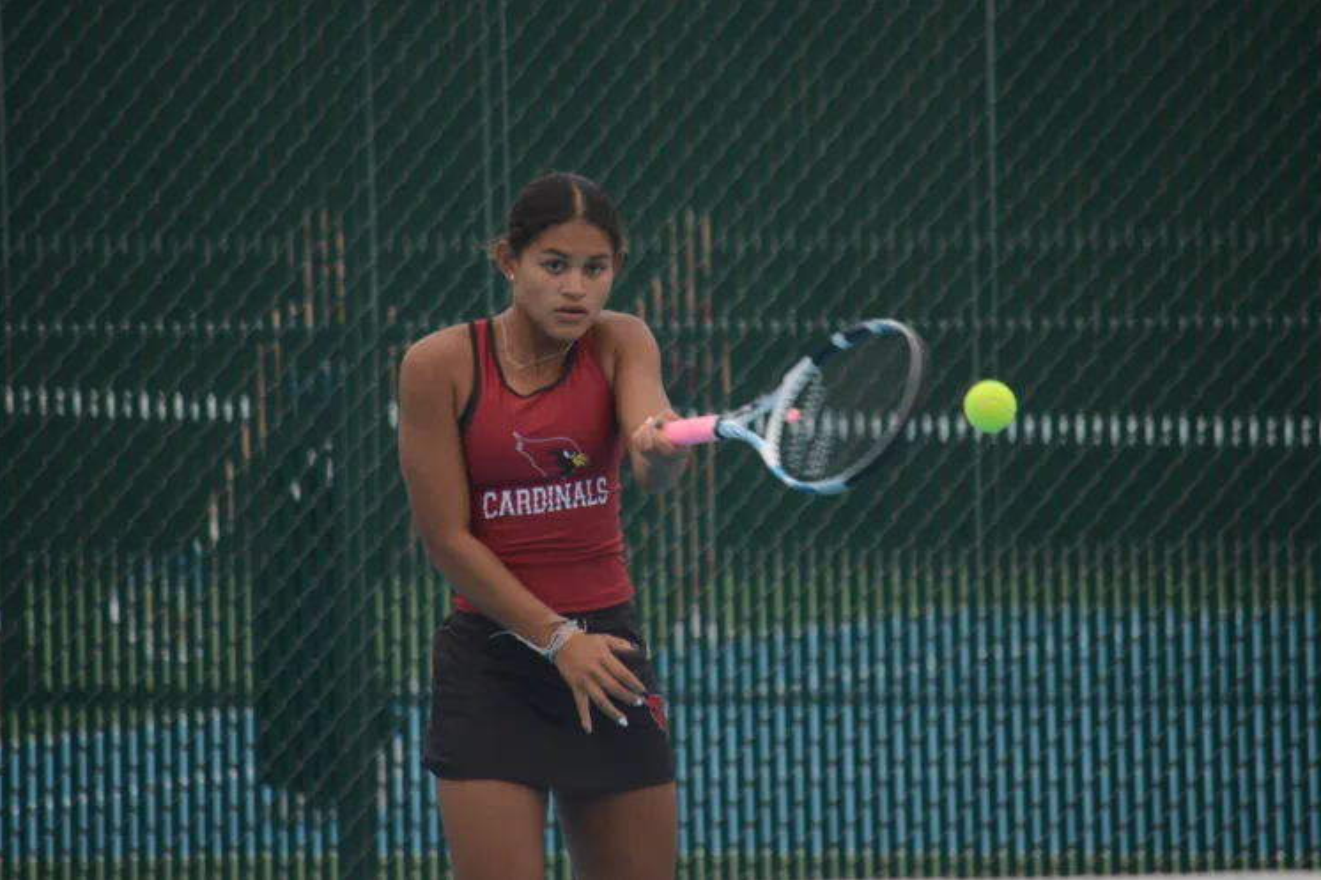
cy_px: 441
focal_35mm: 423
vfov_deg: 3.2
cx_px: 657
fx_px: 15517
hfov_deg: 4.9
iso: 800
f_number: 5.6
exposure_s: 1/640
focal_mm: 280
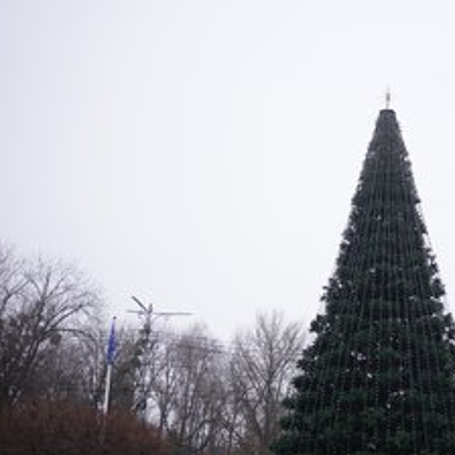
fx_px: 788
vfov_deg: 32.1
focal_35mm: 53
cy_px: 264
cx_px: 382
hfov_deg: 31.2
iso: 100
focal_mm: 35
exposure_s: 1/500
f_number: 1.4
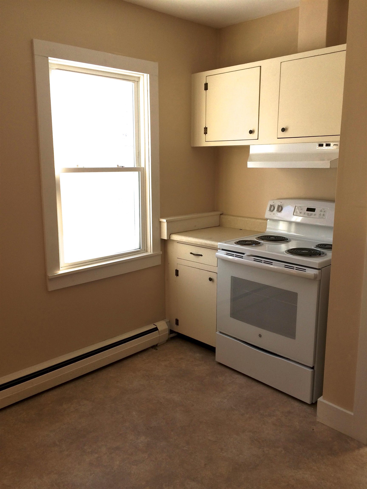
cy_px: 244
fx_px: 410
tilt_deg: -9.7
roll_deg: -0.6
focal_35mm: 29
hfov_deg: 48.2
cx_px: 184
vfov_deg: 61.7
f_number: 2.2
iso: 32
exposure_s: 1/299
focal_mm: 4.15
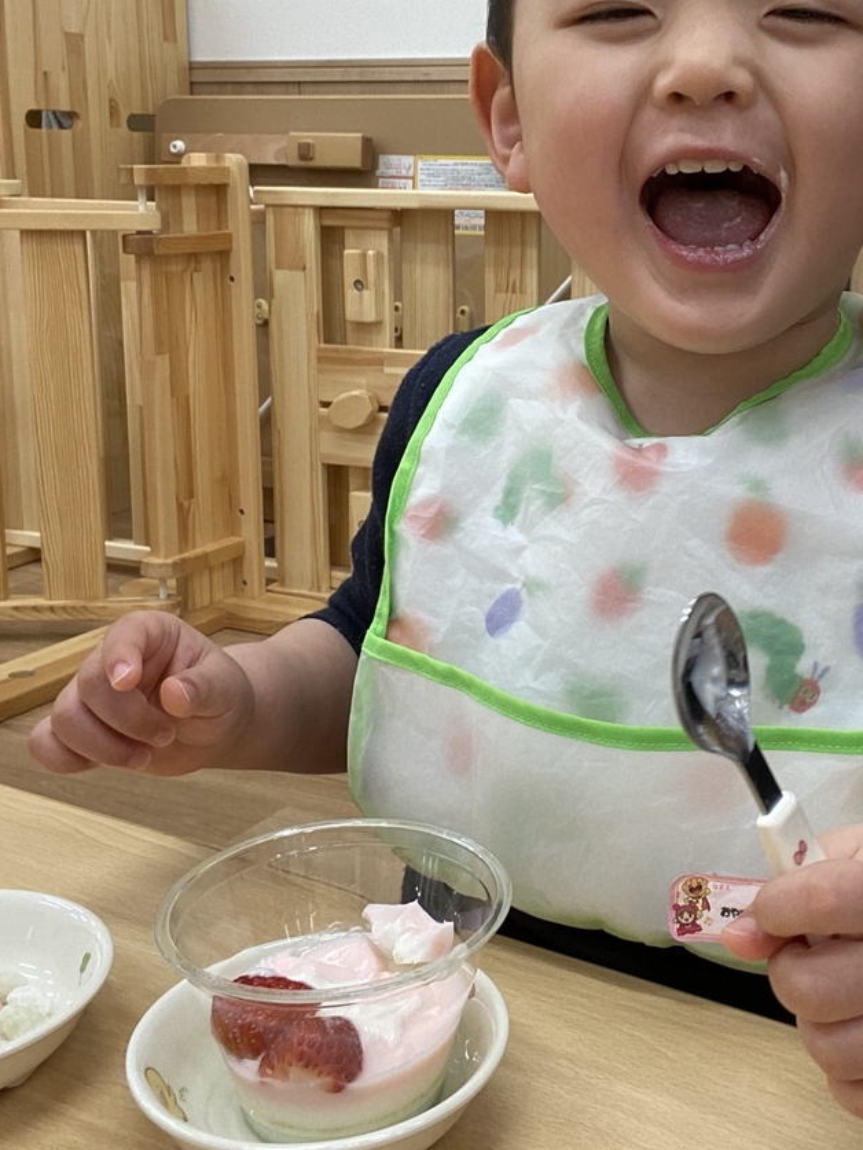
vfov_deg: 43.6
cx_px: 602
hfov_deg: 33.2
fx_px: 1429
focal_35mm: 43
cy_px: 451
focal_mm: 2.71
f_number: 2.2
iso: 100
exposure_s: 1/60
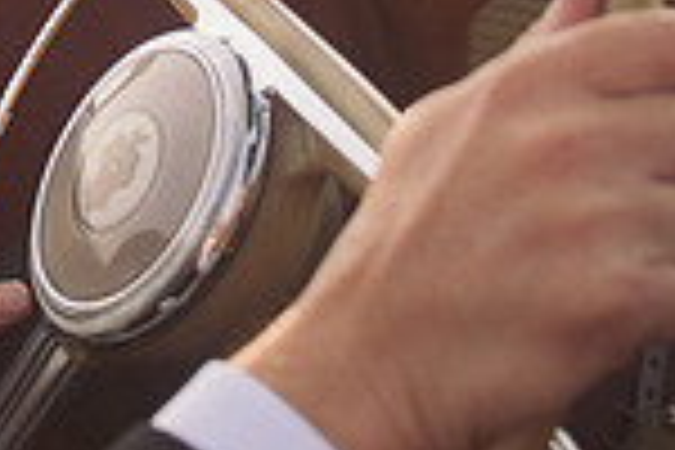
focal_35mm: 108
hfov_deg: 17.8
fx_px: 2025
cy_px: -360
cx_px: -171
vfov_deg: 11.7
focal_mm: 28
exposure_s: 1/8000
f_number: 2.8
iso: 1000
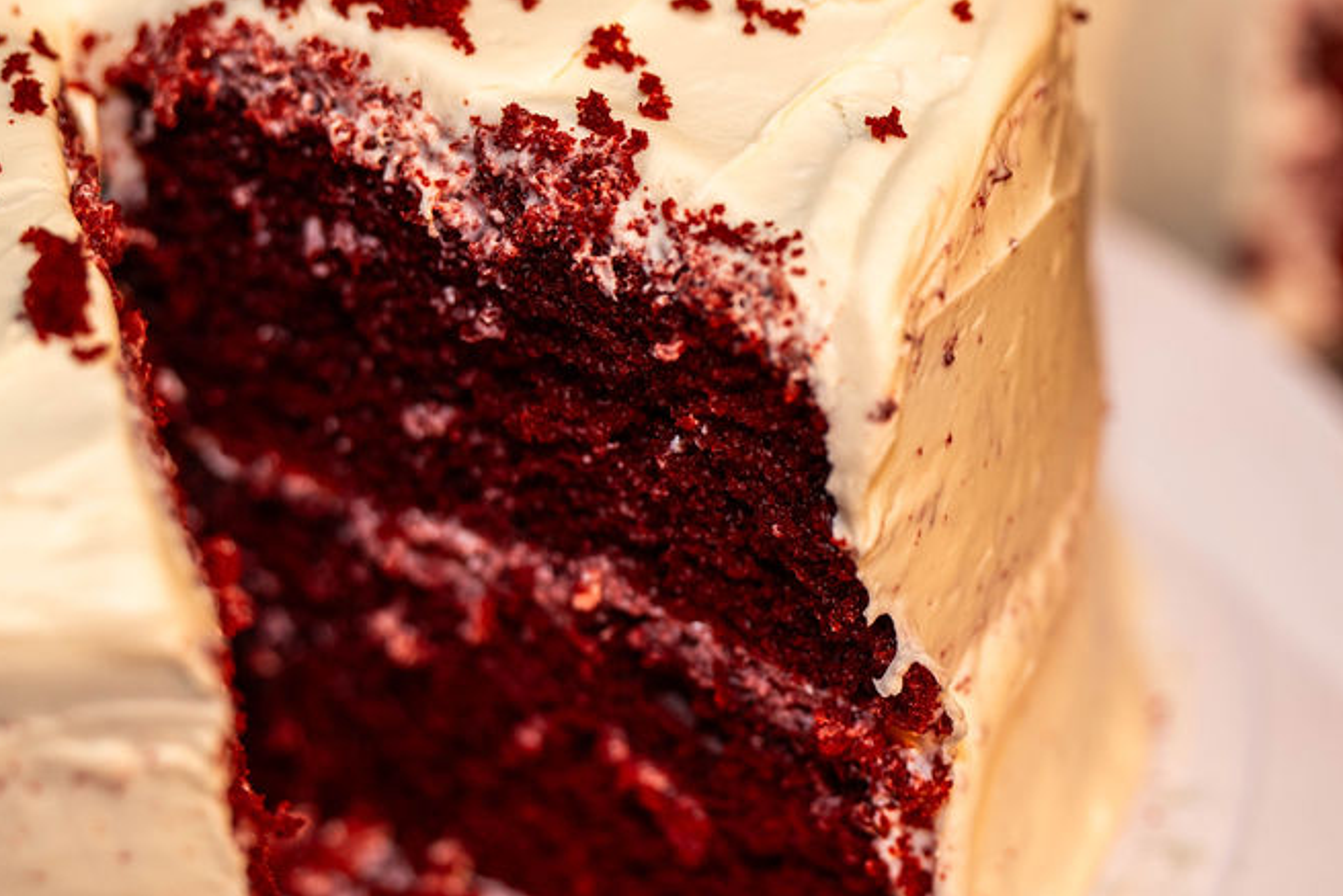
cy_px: 368
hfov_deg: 9.7
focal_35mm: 211
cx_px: 958
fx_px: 7873
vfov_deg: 6.5
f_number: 4
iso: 250
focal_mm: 135
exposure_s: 1/125
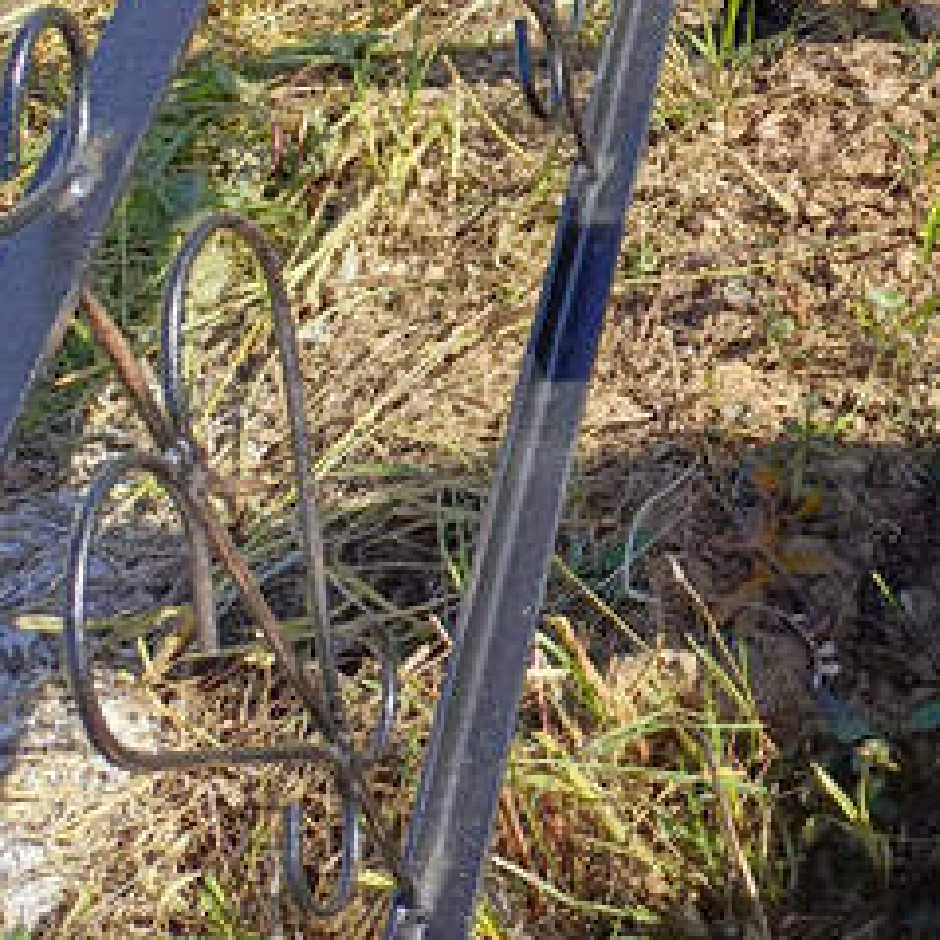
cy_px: -39
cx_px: 1561
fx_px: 2273
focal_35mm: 74
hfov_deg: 19.2
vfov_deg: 22.3
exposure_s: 1/498
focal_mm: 4.76
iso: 118
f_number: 1.69
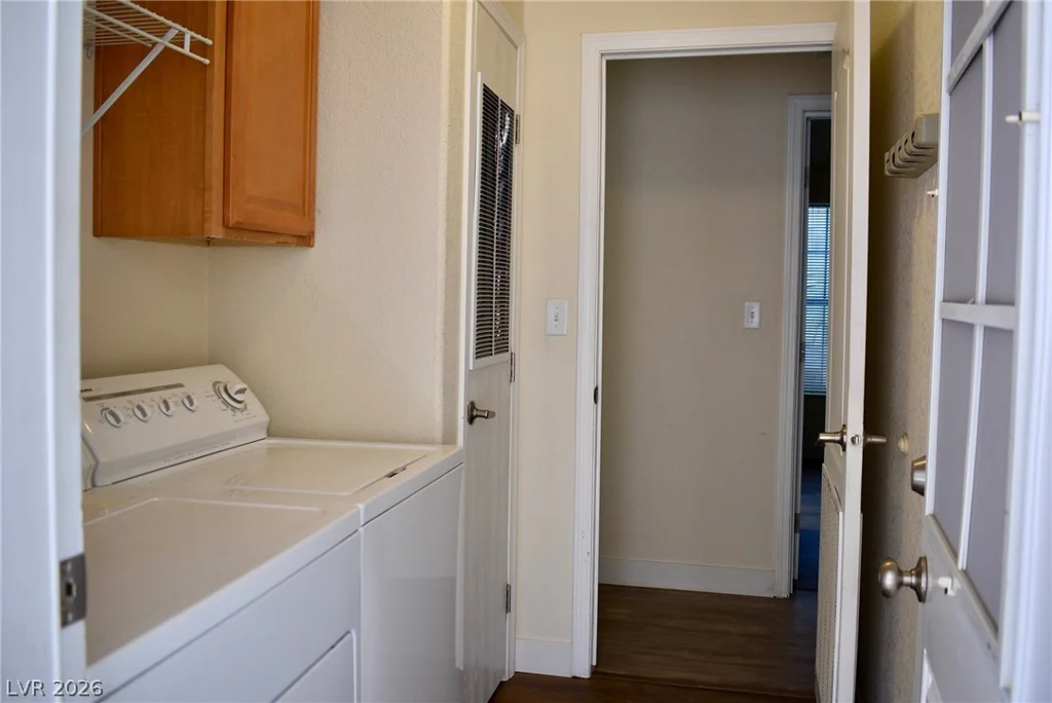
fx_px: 921
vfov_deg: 41.8
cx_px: 526
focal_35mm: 32
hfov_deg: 59.5
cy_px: 352
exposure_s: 1/80
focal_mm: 21
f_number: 4.5
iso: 400
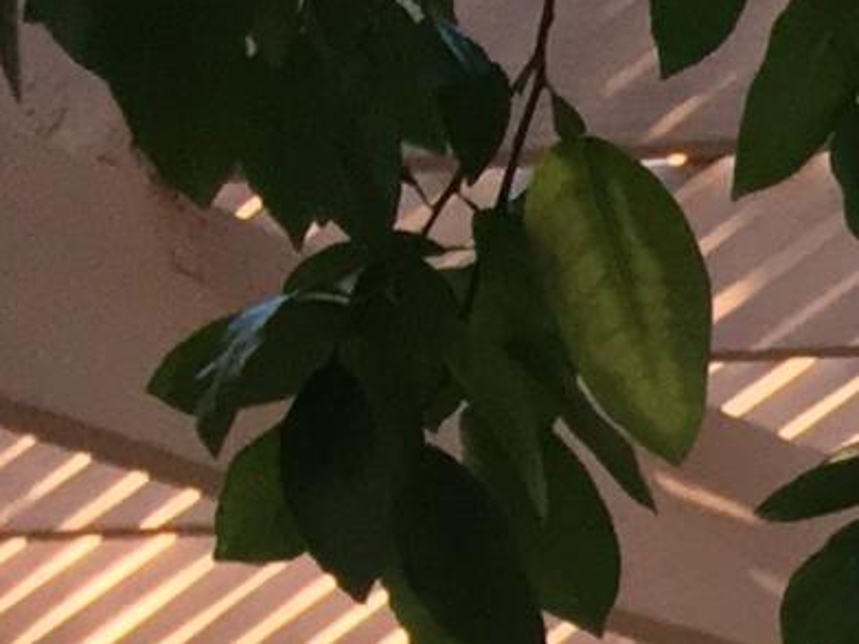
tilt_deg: -4.8
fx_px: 5509
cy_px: 2350
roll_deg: -1.1
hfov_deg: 7.2
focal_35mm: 222
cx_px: 3129
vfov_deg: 5.9
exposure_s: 1/120
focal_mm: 4.15
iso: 40
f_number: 2.2
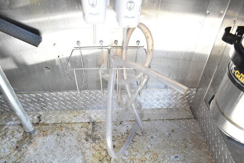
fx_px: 183
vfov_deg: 48.0
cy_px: 82
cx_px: 122
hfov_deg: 67.4
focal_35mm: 27
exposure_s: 1/160
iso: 1600
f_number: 6.3
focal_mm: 18
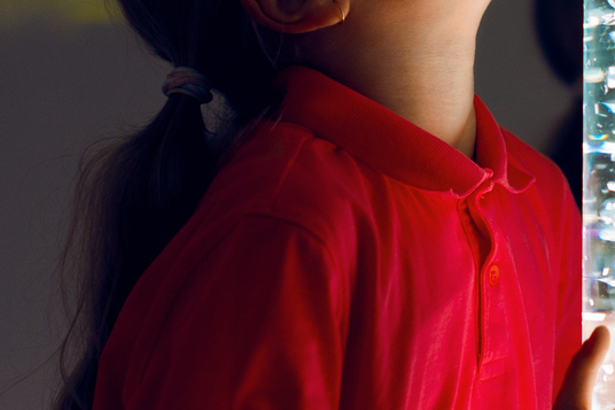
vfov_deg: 11.7
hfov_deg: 17.0
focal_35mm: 117
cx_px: 652
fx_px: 1998
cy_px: 93
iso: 640
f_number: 2.5
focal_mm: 50
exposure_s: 1/100
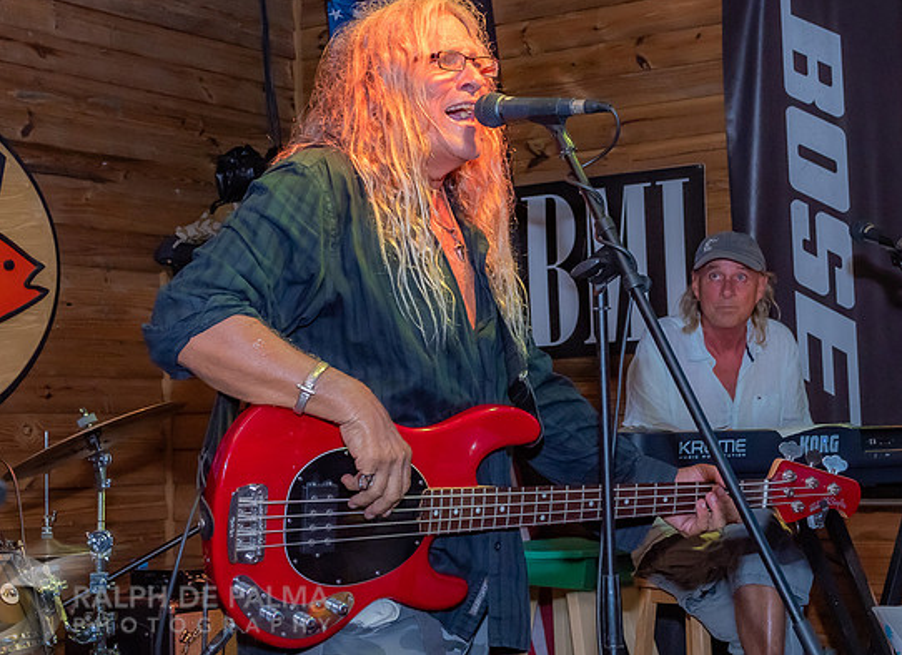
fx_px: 1804
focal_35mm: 70
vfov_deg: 20.6
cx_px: 412
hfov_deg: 28.1
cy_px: 240
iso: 1000
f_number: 5.6
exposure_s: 1/160
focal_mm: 35
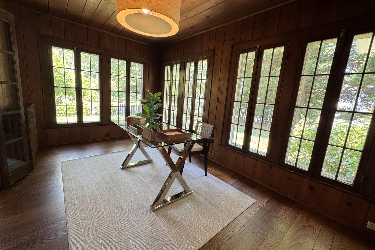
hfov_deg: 100.4
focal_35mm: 15
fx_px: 156
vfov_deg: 77.3
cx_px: 189
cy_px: 122
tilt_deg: -10.7
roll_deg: -4.6
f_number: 2.2
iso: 250
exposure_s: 1/60
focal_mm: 2.22
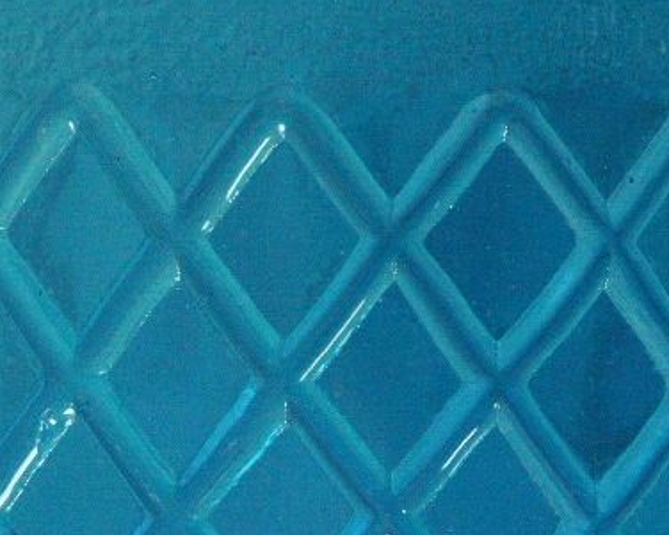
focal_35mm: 332
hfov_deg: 5.8
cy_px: 396
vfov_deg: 4.7
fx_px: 6575
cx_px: 399
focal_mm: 50.69
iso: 400
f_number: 4
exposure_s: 1/250
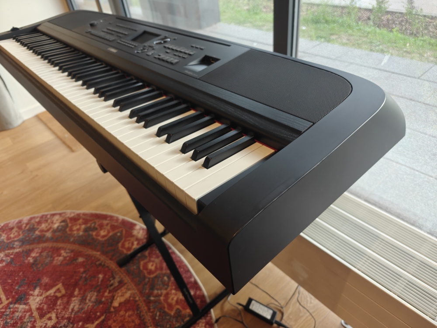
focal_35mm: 23
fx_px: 290
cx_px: 218
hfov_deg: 73.9
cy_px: 164
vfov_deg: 58.9
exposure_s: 1/100
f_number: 1.6
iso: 500
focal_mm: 6.06
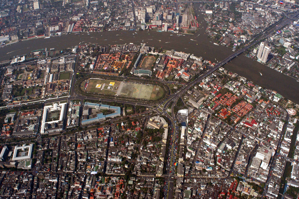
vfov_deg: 41.0
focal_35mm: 32
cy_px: 101
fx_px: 266
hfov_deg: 58.7
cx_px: 154
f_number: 10
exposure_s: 1/400
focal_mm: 20
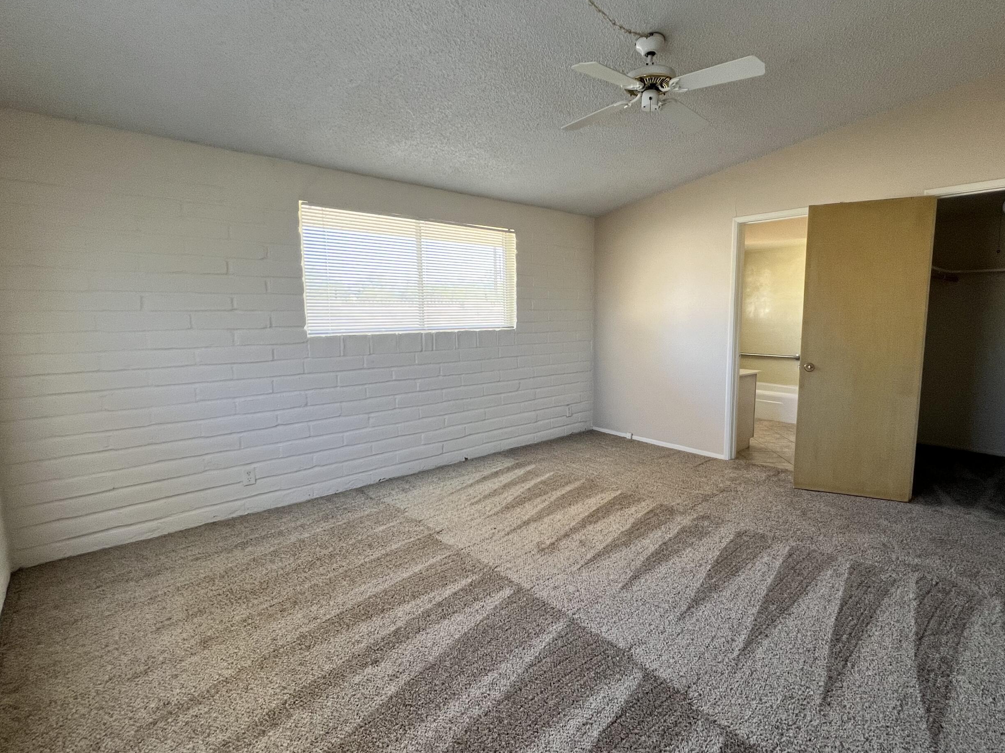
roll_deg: +0.6
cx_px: 558
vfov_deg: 78.1
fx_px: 464
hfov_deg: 94.1
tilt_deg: -7.1
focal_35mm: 16
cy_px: 373
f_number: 1.8
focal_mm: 1.57
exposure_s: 1/99
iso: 100
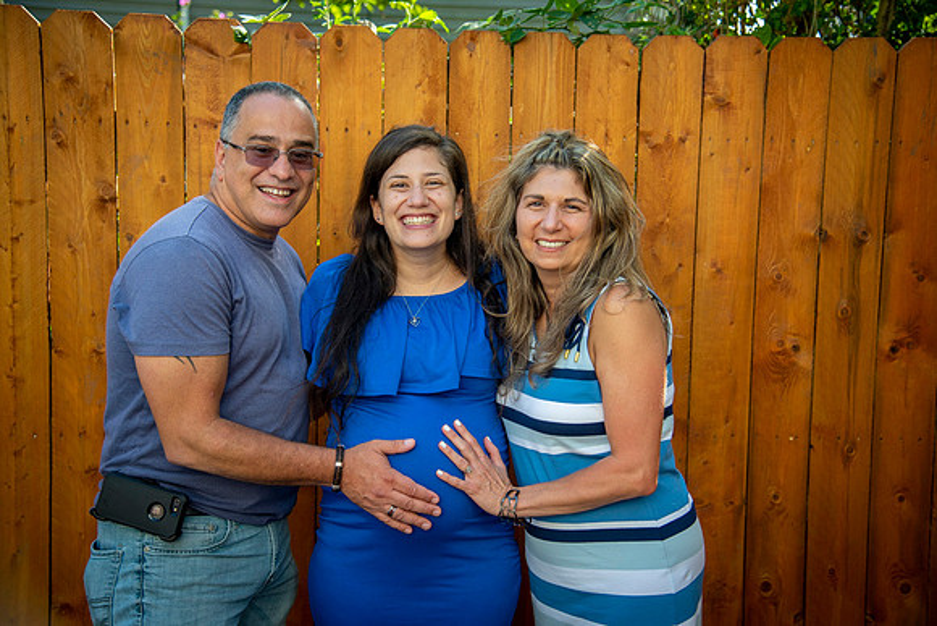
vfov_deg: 28.1
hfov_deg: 41.1
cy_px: 313
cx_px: 468
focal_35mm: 48
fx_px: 1250
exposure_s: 1/320
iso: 125
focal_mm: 48
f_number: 4
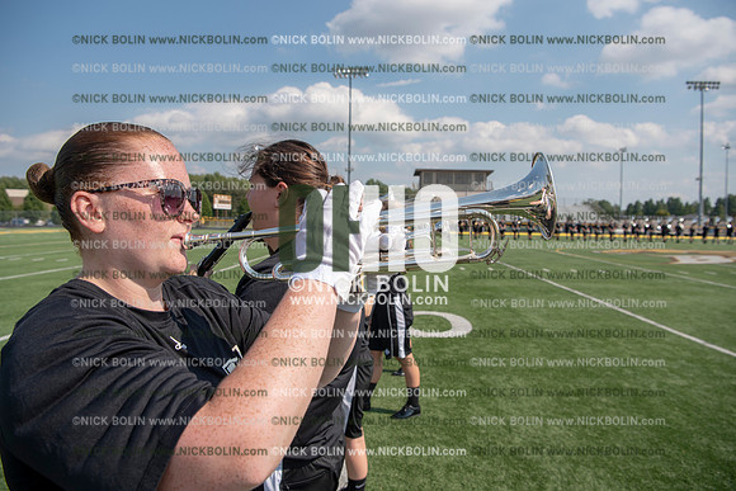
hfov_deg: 73.7
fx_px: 491
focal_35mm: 24
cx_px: 368
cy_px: 246
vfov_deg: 53.2
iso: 200
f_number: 5.6
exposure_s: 1/1250
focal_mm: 24
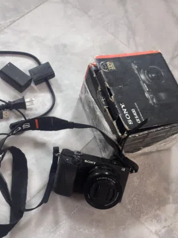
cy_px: 130
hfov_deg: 25.2
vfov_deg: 33.2
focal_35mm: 58
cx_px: 82
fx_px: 398
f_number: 1.6
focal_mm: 5.96
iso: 320
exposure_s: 1/33
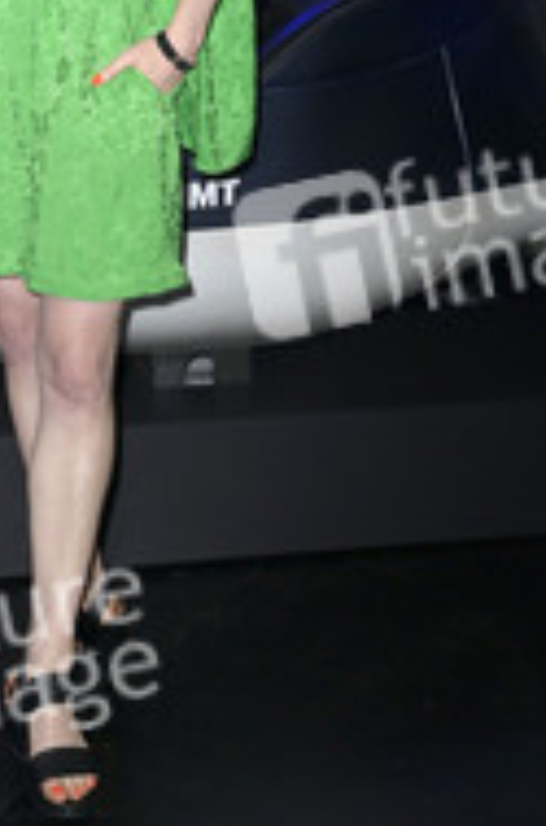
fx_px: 2425
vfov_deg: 18.8
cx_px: 61
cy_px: 17
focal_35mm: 106
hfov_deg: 12.8
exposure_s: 1/200
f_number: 5.6
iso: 1000
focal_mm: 50
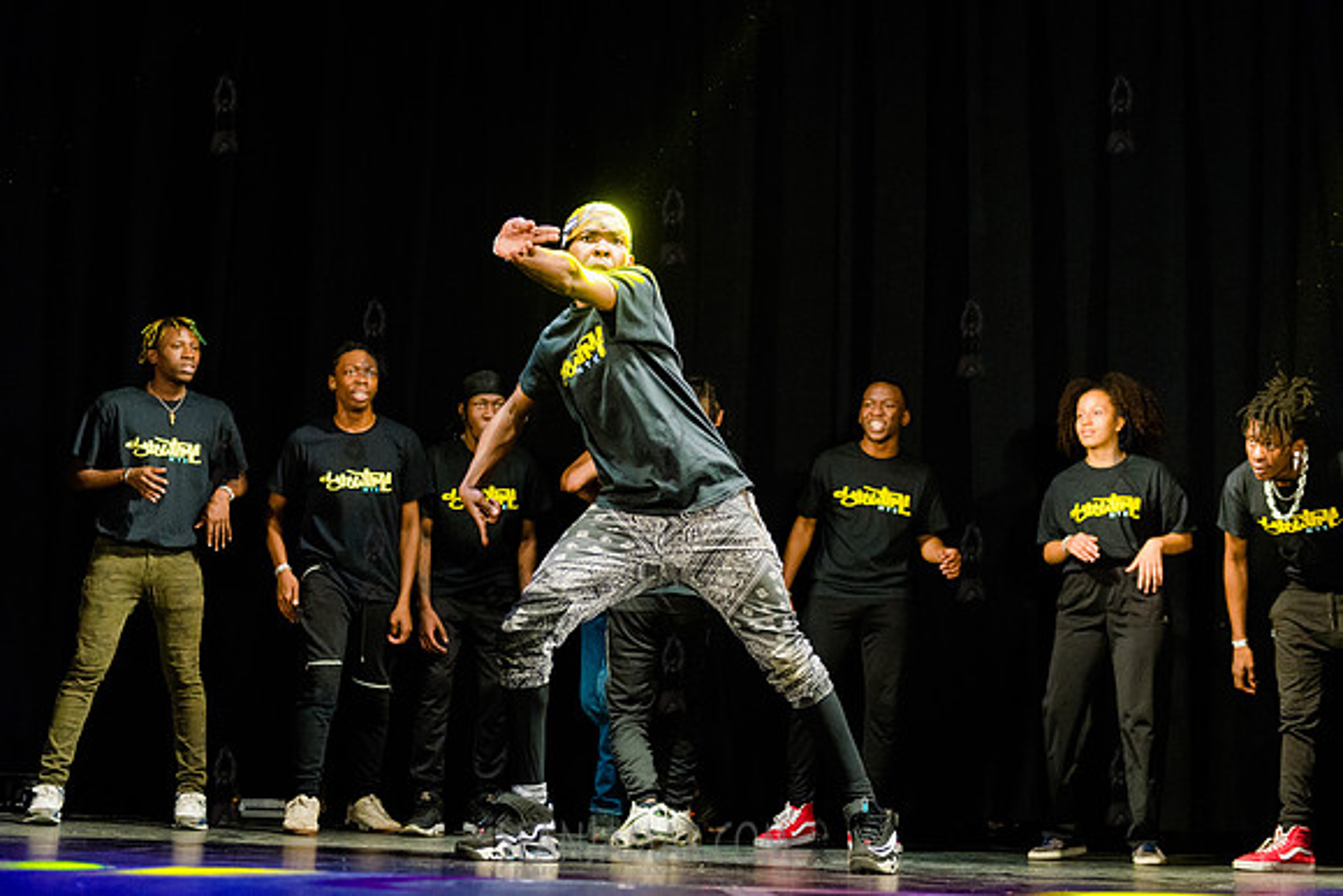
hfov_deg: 36.2
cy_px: 448
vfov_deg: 24.6
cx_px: 672
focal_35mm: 55
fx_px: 2052
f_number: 2.8
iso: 4000
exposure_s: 1/1000
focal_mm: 55
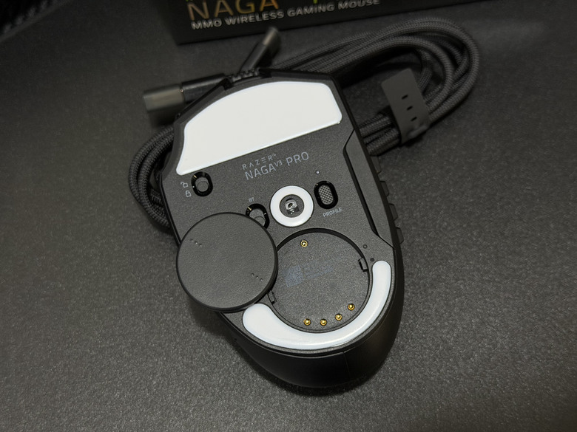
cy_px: 216
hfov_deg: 39.7
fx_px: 800
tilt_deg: -64.4
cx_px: 288
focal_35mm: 48
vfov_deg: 30.3
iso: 160
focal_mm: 6.76
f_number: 1.78
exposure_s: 1/60
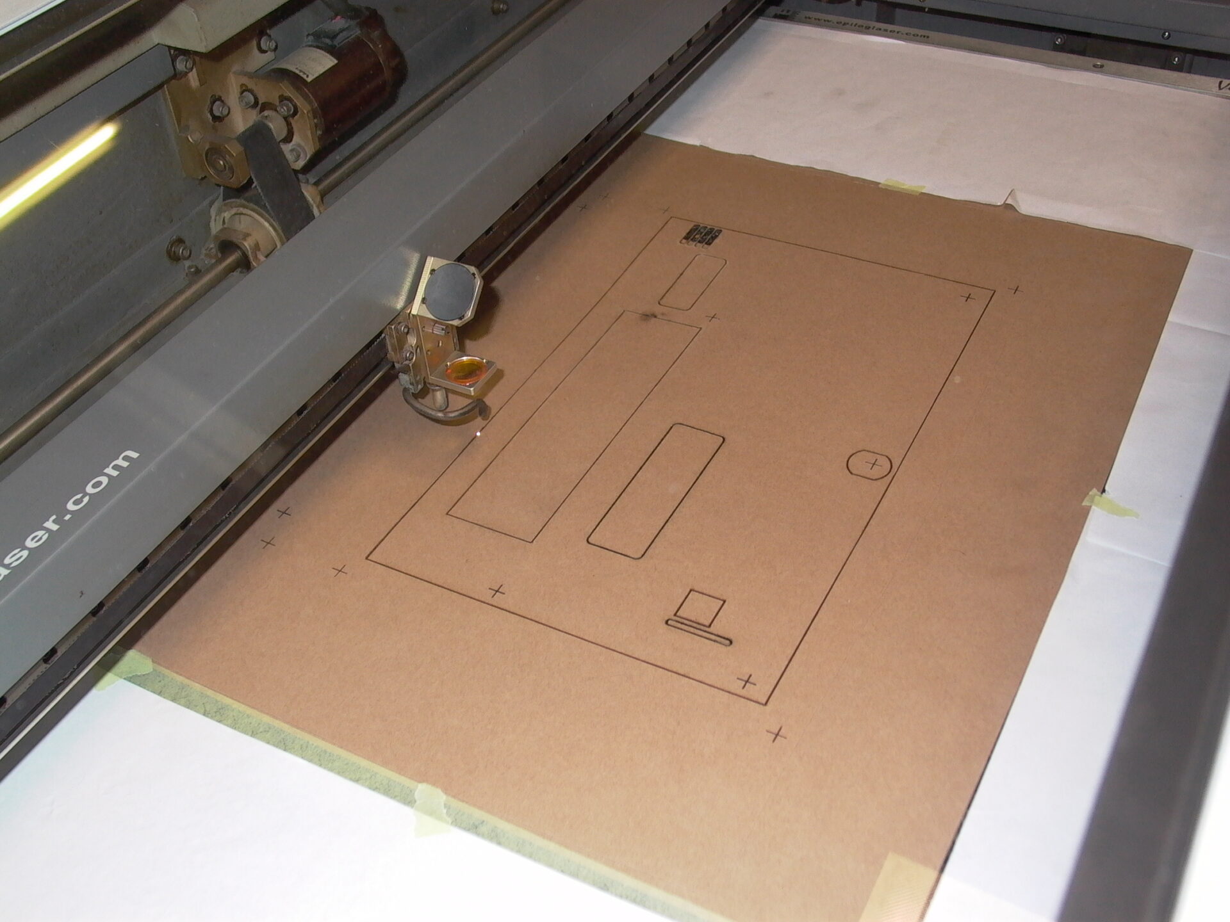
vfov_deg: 37.7
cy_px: 461
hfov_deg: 49.0
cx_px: 615
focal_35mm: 38
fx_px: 1350
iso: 100
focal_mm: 8.19
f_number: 2.13
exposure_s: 1/64.2
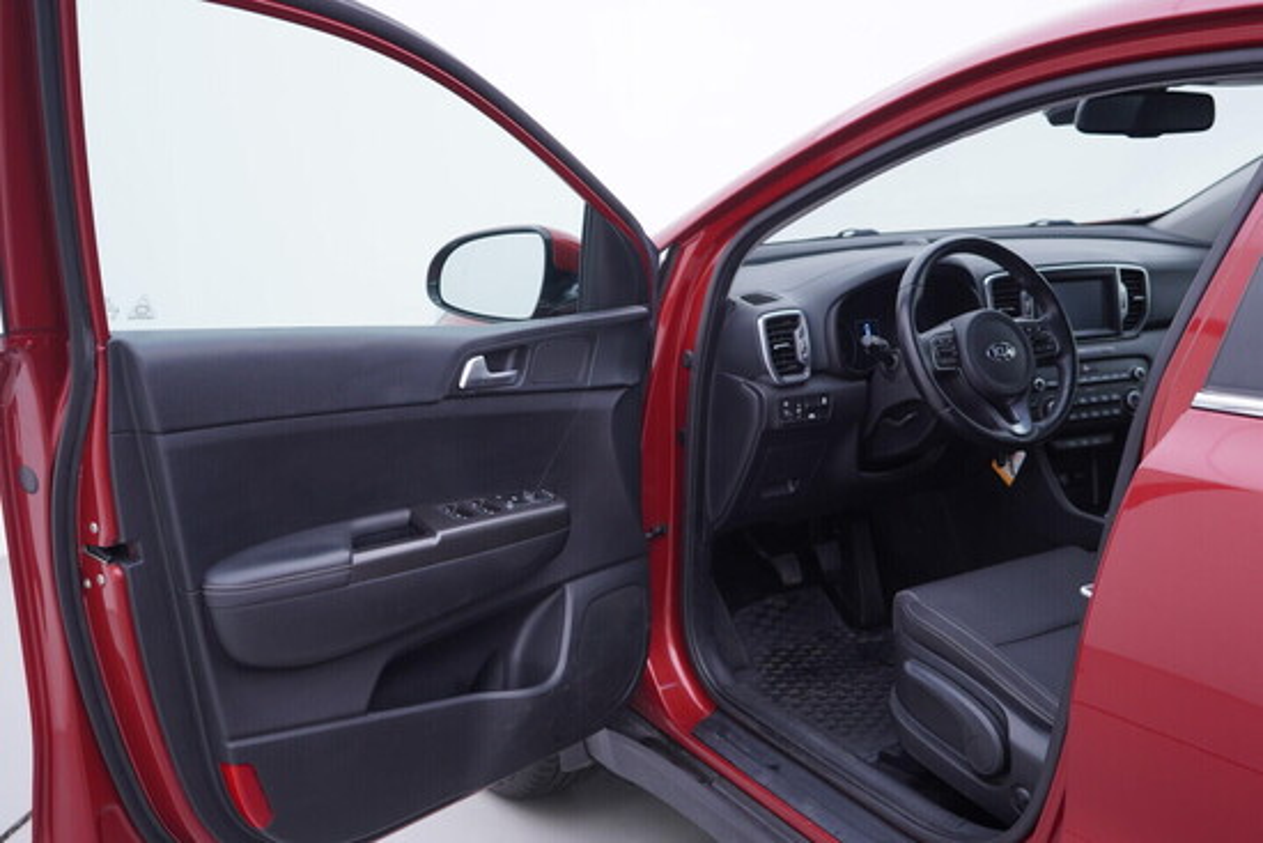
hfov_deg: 53.1
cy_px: 422
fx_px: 1263
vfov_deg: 36.9
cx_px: 632
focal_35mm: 36
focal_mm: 24
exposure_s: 1/50
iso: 125
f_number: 3.2
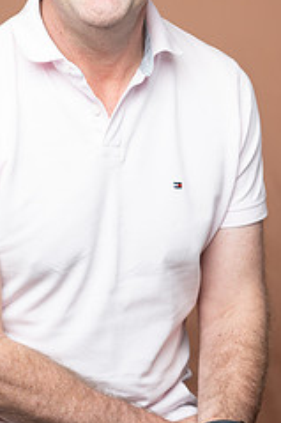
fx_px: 1548
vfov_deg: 15.5
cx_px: 95
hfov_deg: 10.4
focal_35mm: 132
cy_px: 135
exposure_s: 1/160
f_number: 4
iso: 320
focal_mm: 70
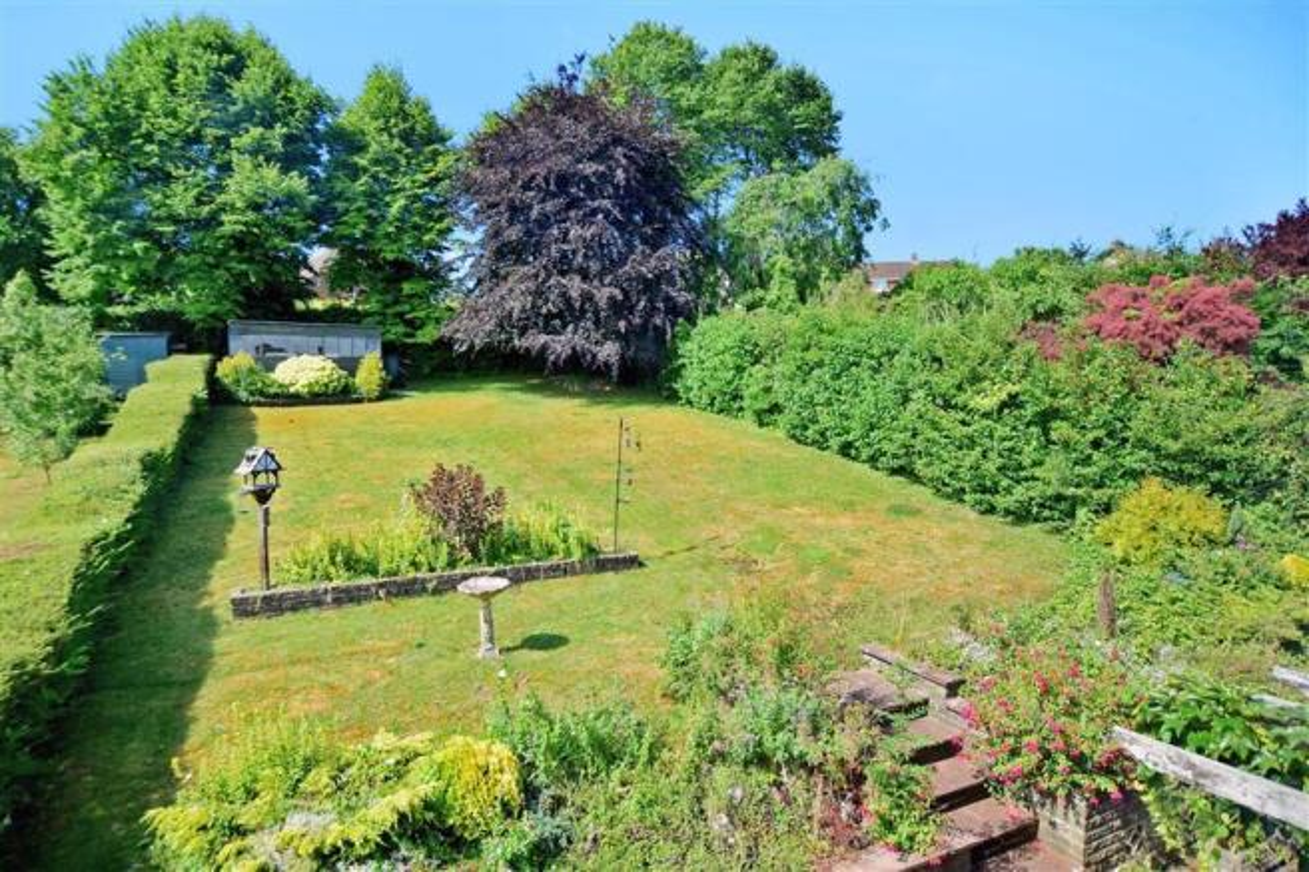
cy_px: 436
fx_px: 709
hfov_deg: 85.4
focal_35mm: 20
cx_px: 654
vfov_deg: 63.2
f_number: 6.3
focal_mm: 13
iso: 200
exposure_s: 1/200
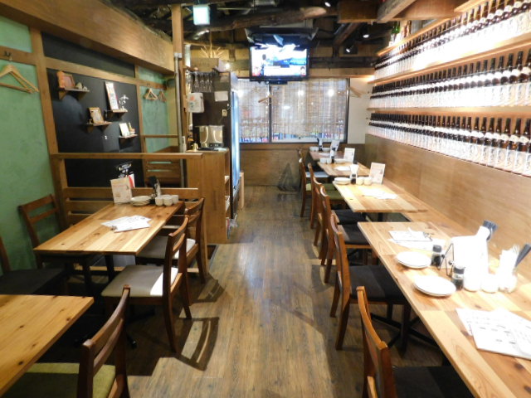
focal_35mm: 23
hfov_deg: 73.9
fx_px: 353
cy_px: 199
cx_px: 266
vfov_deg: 58.9
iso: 400
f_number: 3
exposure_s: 1/13
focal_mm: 4
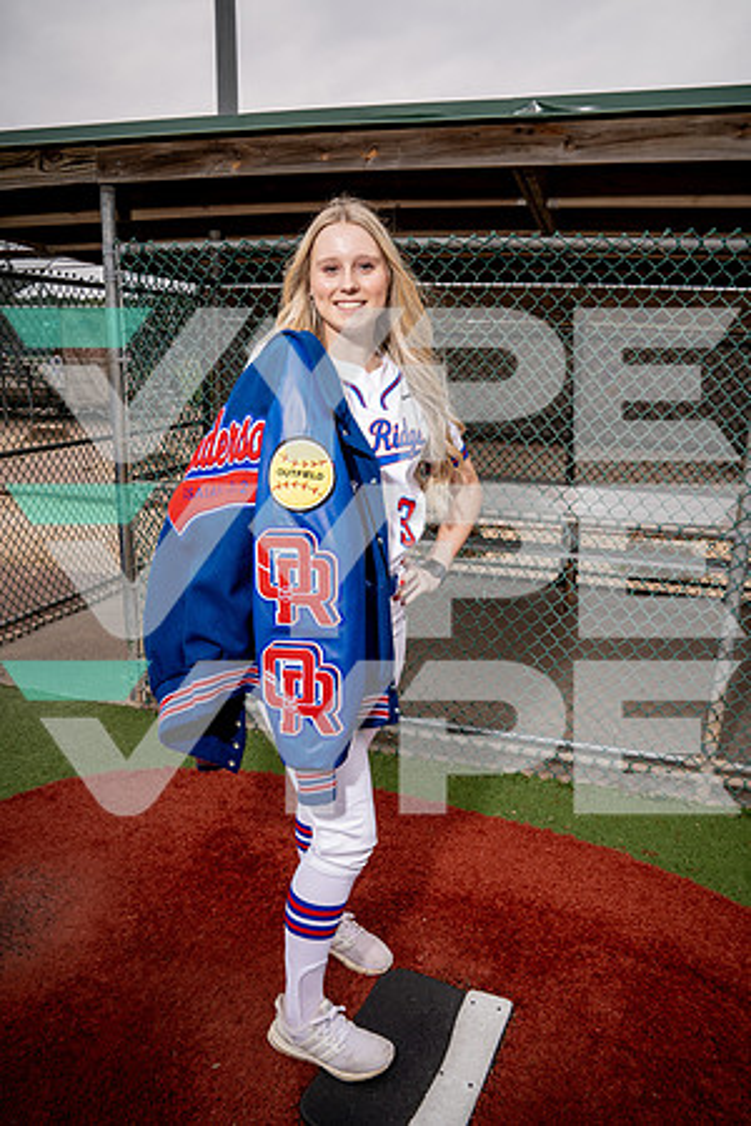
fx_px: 751
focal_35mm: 24
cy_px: 563
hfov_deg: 53.1
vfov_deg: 73.7
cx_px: 376
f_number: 8
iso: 100
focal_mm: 24
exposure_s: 1/250
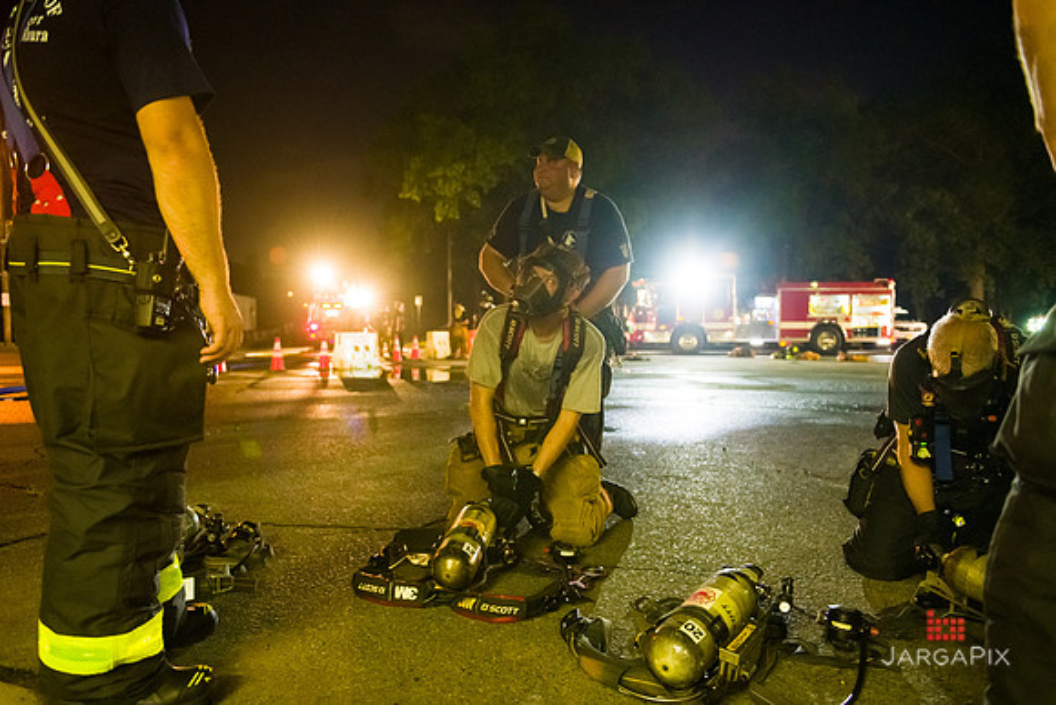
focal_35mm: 27
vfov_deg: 48.0
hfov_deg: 67.4
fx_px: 792
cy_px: 352
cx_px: 528
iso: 6400
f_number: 3.2
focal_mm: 27
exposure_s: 1/125
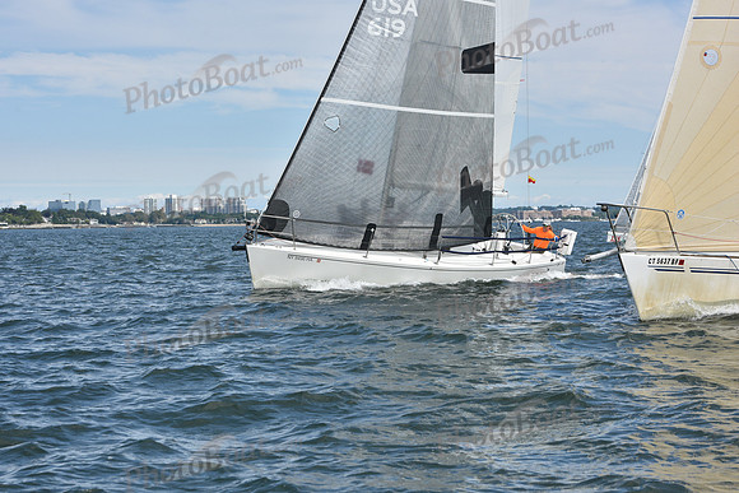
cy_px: 246
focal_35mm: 92
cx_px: 370
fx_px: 1889
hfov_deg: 22.1
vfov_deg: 14.9
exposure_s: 1/1000
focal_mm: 92
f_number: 10
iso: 320
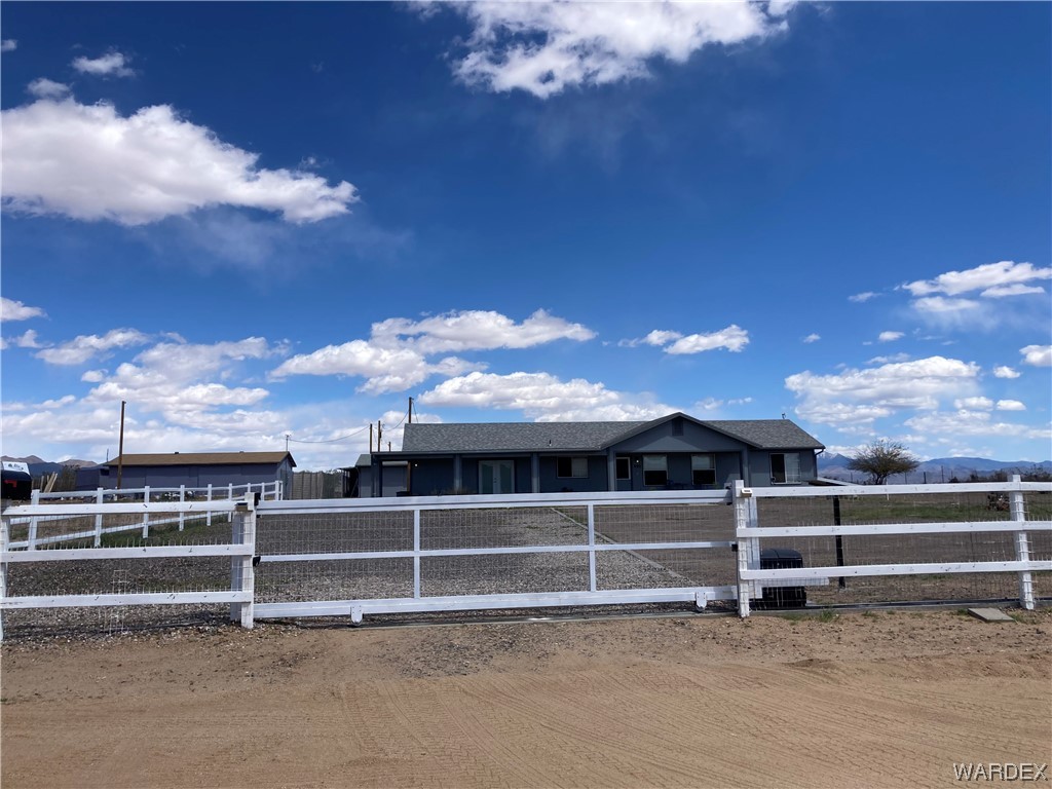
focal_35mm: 28
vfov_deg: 49.7
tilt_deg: +8.8
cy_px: 394
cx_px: 526
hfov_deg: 63.4
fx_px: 851
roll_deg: +1.6
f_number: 1.8
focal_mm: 3.99
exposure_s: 1/3003
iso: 20
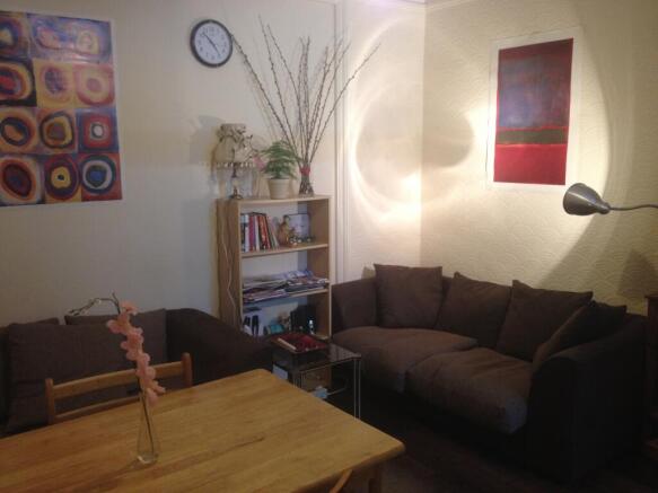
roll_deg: +0.6
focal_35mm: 35
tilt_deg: -9.6
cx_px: 329
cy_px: 246
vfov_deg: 40.7
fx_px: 665
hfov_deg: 52.6
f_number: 2.4
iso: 160
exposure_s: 1/20
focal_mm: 4.28
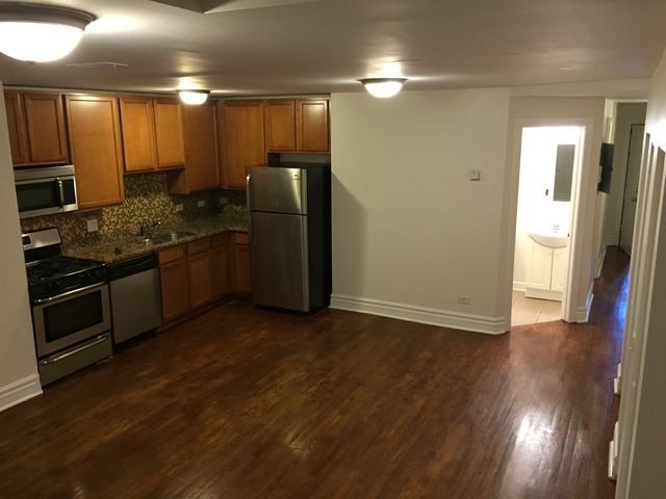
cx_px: 333
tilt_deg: -12.8
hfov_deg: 61.7
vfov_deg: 48.2
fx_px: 558
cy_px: 250
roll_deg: +0.2
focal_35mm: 29
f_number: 2.2
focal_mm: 4.15
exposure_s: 1/30
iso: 200
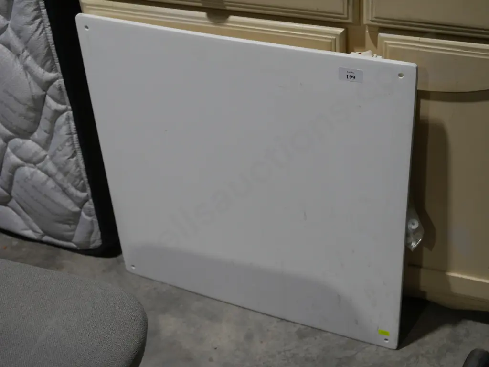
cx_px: 244
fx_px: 791
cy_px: 184
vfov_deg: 26.1
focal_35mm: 56
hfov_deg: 34.3
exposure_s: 1/60
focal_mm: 28
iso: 200
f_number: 5.3
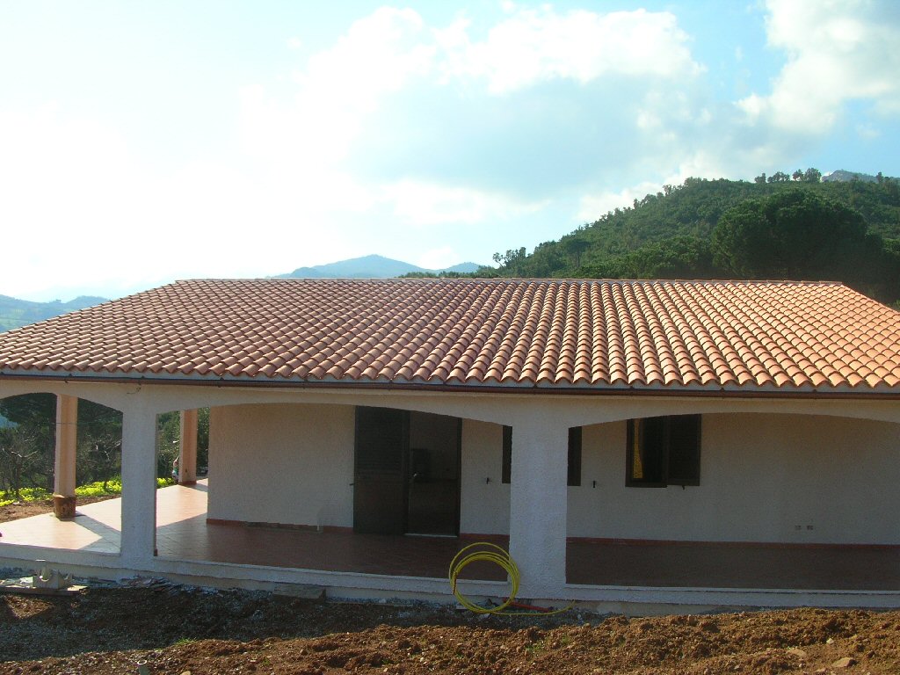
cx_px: 450
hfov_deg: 52.6
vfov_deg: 40.7
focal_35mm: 35
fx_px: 910
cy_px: 338
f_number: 5.6
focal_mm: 5.8
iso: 50
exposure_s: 1/251
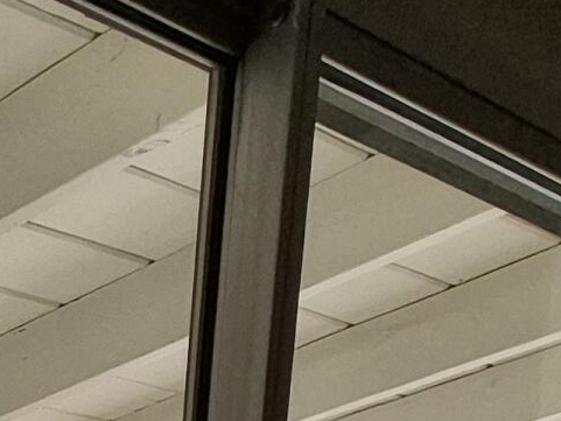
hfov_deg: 19.5
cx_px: -381
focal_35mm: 81
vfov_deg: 12.0
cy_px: 1176
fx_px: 1313
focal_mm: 1.74
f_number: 2.2
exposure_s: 1/1836
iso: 50
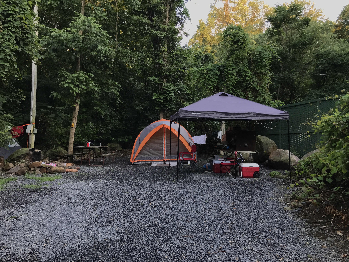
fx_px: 282
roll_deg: -1.8
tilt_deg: +3.1
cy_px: 131
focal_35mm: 28
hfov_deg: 63.4
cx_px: 174
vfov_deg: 49.7
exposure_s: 1/120
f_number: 1.8
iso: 40
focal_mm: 3.99
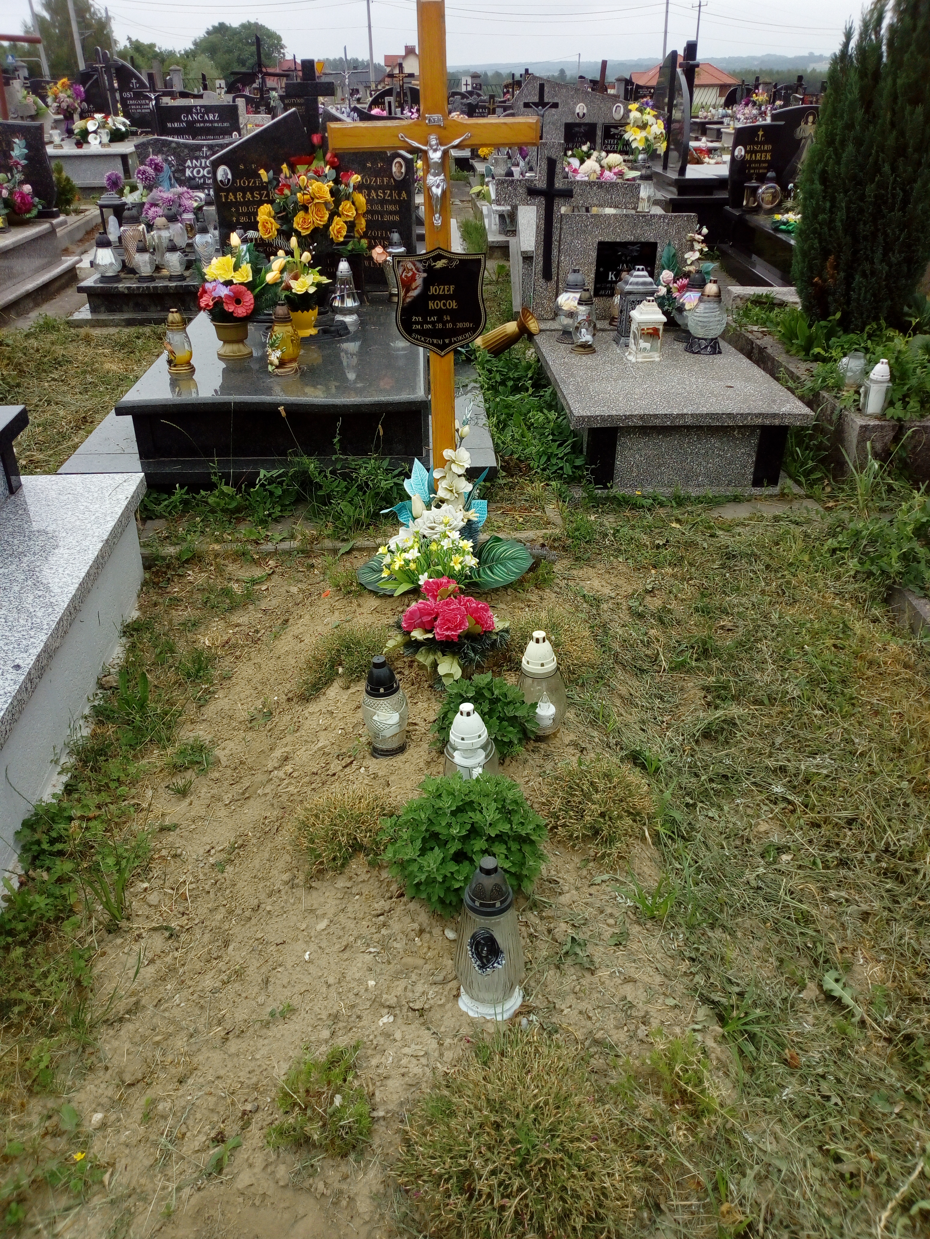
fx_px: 967
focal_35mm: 27
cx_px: 465
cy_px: 620
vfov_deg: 65.3
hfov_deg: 51.4
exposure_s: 1/399
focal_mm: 3.5
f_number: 2
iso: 118
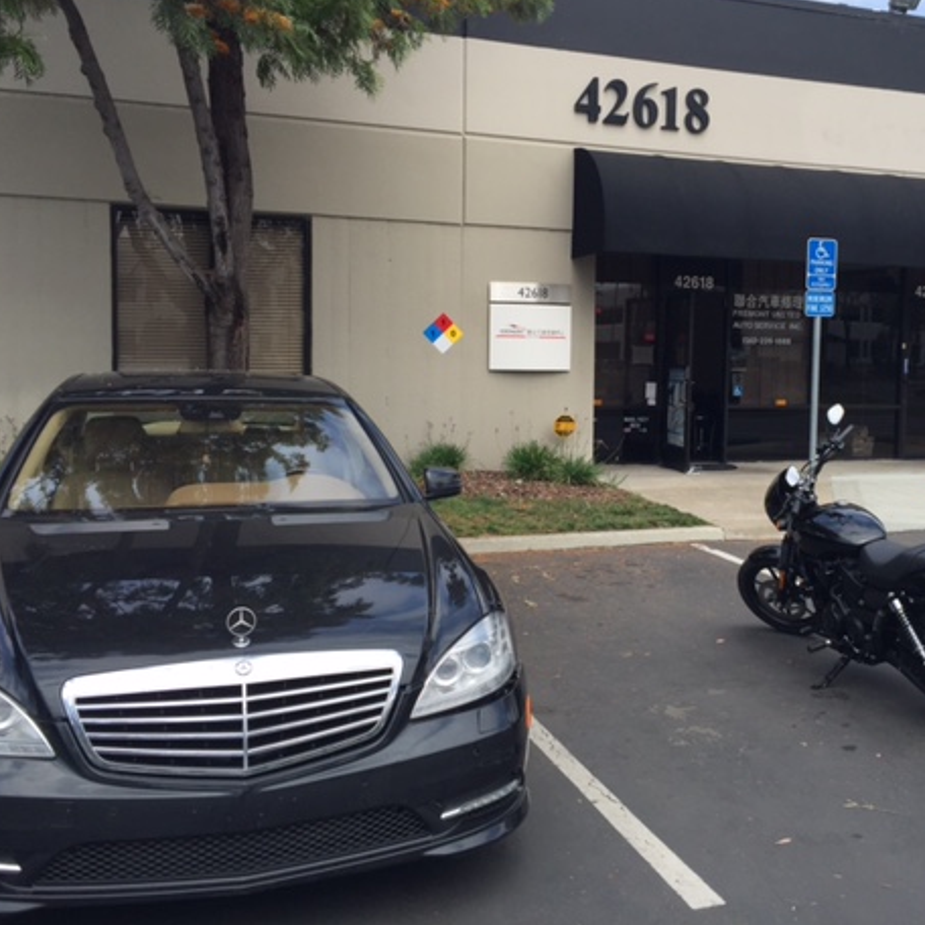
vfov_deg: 46.0
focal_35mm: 36
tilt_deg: -3.0
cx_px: 586
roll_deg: -0.4
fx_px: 1088
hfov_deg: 45.6
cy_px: 440
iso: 32
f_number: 2.2
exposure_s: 1/1364
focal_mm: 4.15
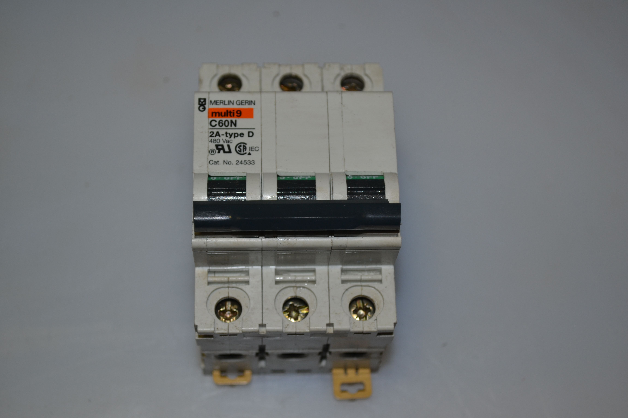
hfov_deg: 33.4
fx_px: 1047
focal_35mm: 60
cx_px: 314
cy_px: 209
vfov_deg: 22.6
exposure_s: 1/60
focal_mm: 40
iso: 200
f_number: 5.3
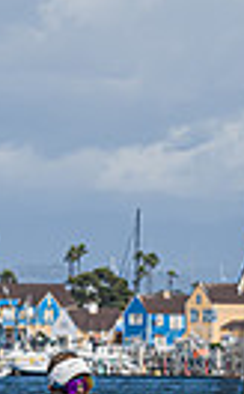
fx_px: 7128
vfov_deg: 3.2
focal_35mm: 667
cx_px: 790
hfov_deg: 1.9
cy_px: 456
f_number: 9
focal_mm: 140
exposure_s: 1/1250
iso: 320
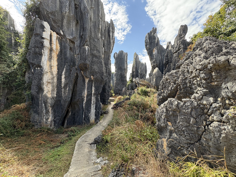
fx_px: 95
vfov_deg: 85.7
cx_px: 118
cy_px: 88
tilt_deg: +2.7
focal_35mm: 14
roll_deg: +0.1
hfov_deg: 102.1
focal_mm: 2.22
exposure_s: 1/200
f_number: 2.2
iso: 64
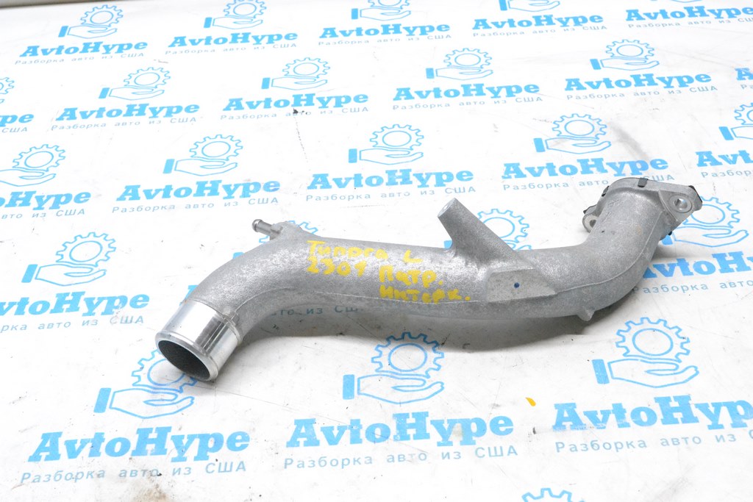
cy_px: 251
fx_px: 941
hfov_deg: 43.6
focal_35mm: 45
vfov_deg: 29.9
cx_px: 376
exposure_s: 1/125
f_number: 10
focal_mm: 30
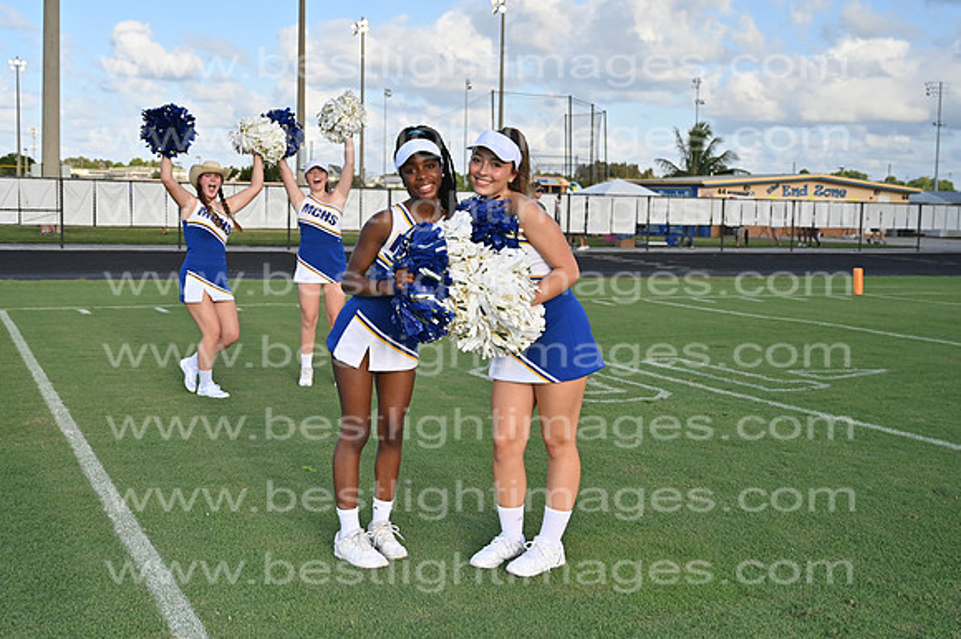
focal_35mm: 41
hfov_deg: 47.4
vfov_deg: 32.6
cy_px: 320
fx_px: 1094
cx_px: 480
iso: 1000
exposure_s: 1/8000
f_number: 4
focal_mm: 41
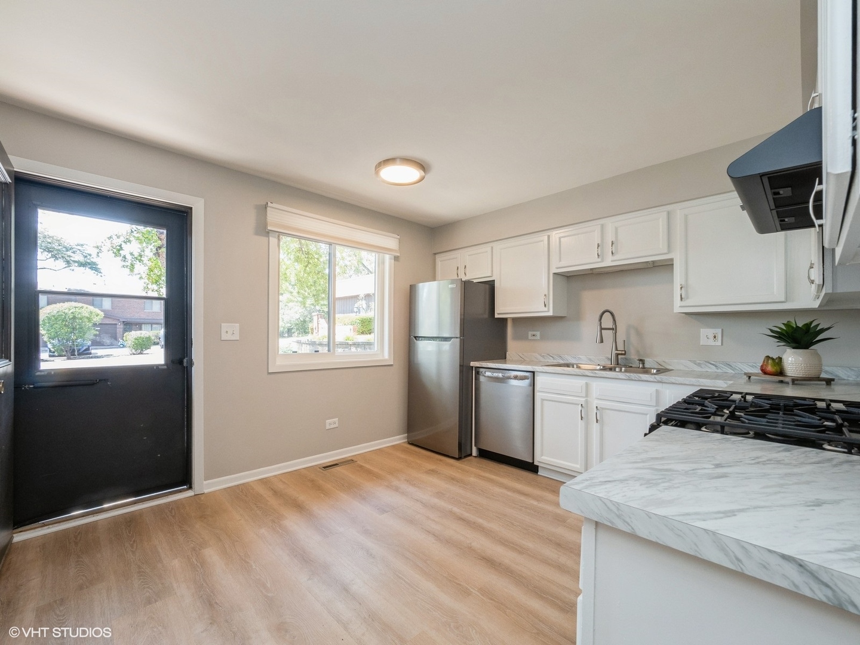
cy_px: 322
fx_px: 348
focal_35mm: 14
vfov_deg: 85.7
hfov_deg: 102.1
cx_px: 430
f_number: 7.1
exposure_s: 1/15
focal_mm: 7
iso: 400
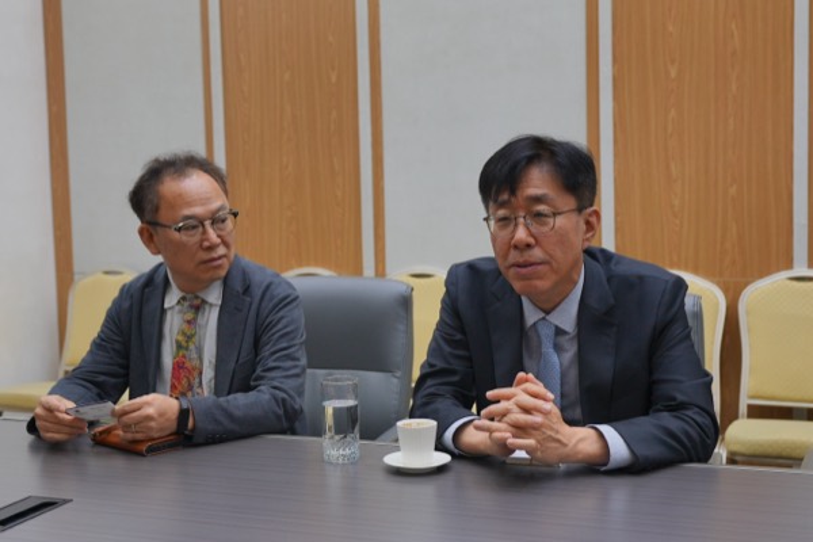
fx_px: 1039
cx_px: 406
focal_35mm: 46
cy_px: 271
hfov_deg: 42.7
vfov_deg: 29.2
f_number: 3.2
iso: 320
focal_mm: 31
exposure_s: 1/125
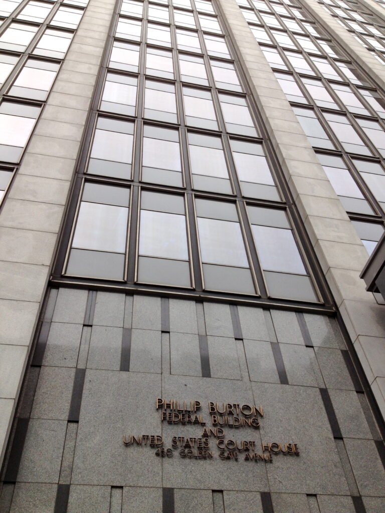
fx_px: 519
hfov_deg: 40.7
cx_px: 192
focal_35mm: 35
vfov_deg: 52.6
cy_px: 256
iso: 50
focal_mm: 4.28
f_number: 2.4
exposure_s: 1/1227
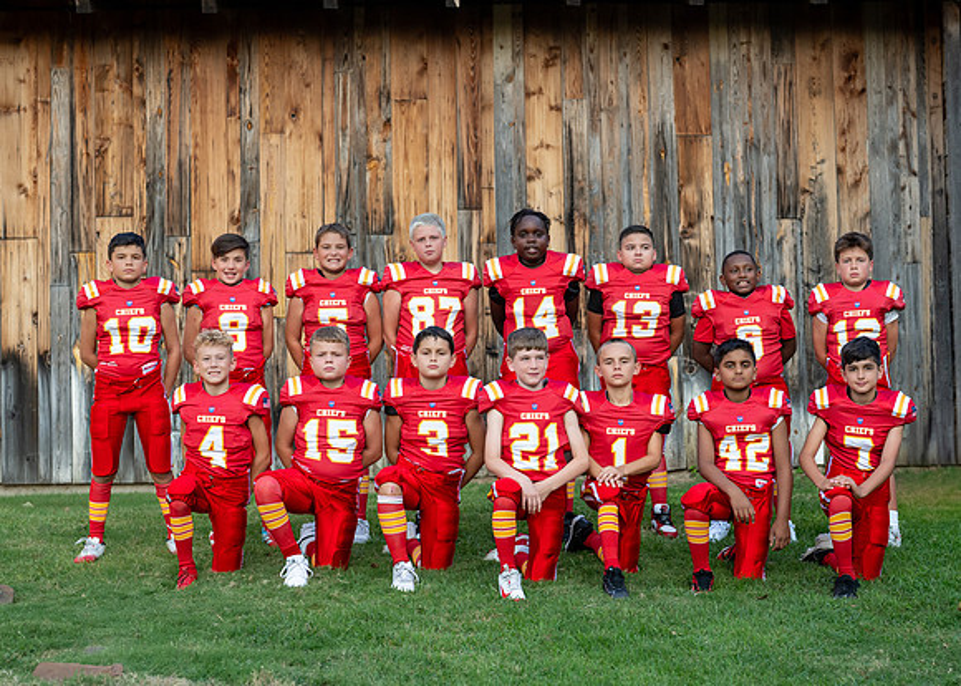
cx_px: 506
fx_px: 1755
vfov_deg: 22.1
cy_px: 367
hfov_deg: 30.6
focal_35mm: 64
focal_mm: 50
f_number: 3.2
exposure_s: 1/640
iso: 320
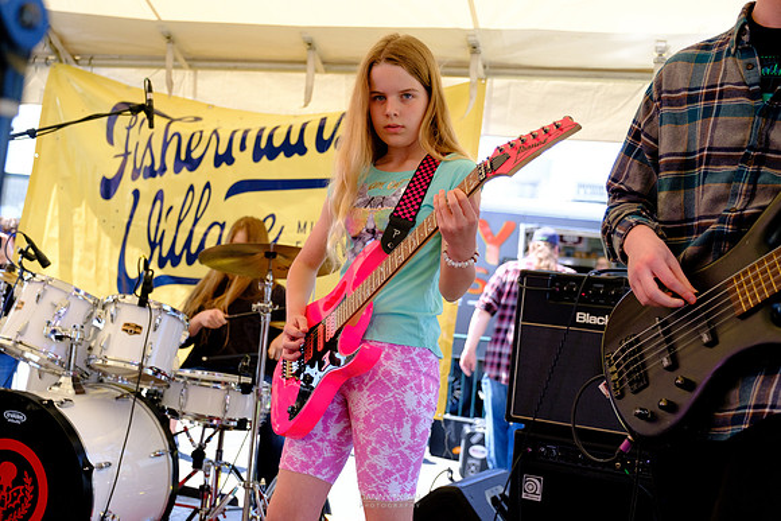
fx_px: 868
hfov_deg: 48.4
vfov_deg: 33.4
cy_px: 260
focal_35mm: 40
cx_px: 390
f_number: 2.8
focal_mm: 26.6
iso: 640
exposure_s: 1/2000
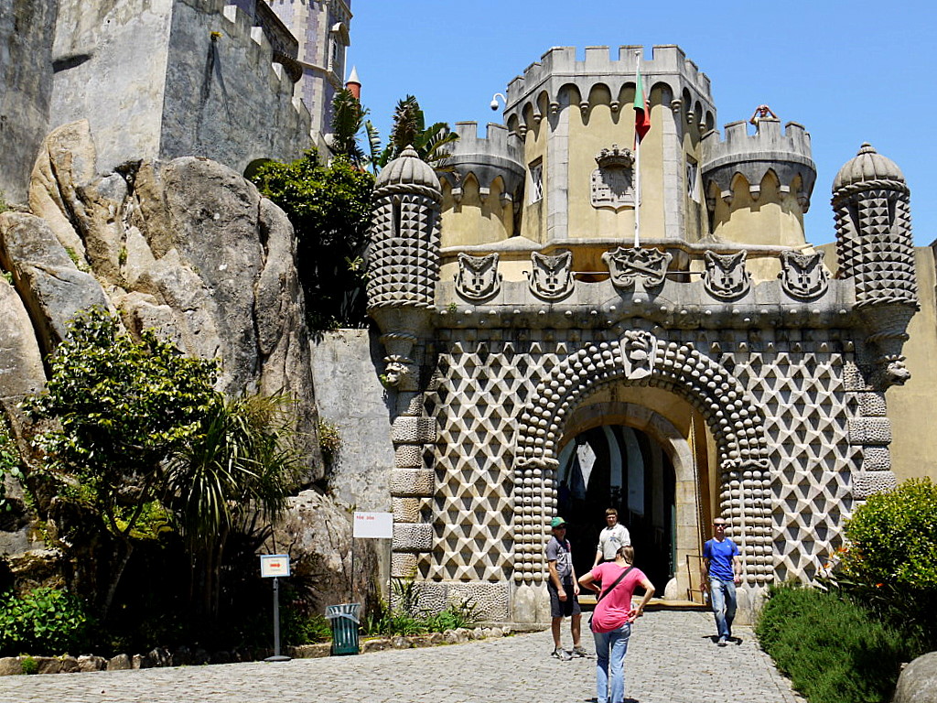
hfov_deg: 51.4
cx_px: 468
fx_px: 974
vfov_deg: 39.7
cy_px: 352
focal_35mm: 36
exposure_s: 1/200
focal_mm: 18
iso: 100
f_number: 6.3
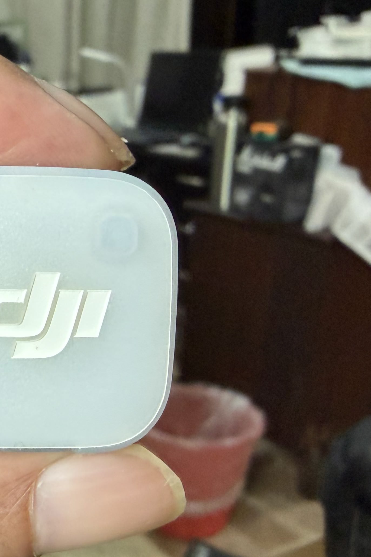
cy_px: 349
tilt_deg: -21.5
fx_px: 758
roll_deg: +2.2
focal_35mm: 49
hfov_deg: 26.9
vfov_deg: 40.1
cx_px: 60
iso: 320
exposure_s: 1/60
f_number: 2.2
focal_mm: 2.22
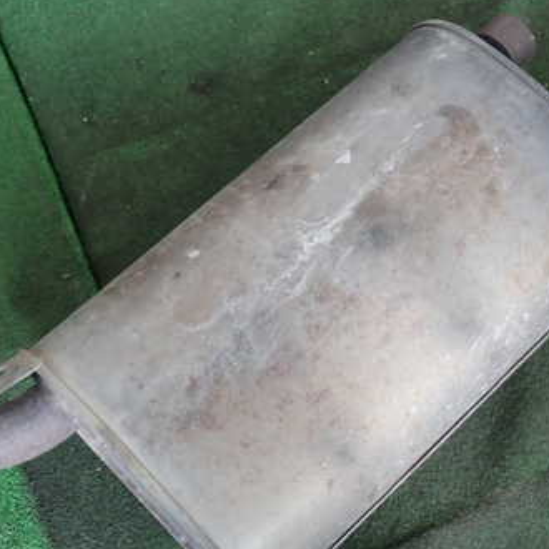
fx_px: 1095
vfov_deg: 28.1
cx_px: 299
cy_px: 298
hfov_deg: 28.1
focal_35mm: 61
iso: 200
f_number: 2.7
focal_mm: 6.83
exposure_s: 1/80
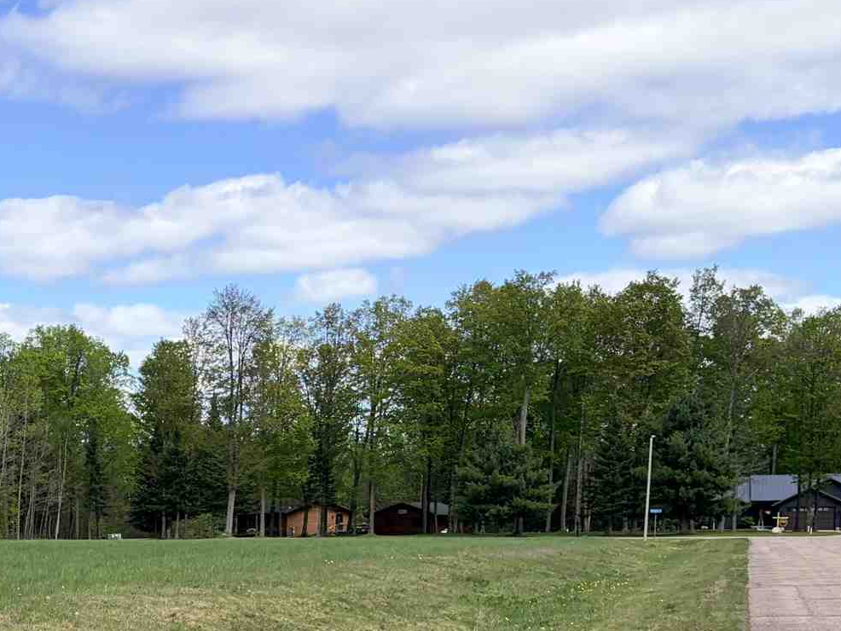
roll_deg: +1.4
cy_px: 785
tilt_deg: -7.2
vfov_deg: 17.3
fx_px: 1968
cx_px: 21
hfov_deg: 23.2
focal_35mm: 81
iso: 50
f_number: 1.6
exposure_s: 1/2639
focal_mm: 5.96
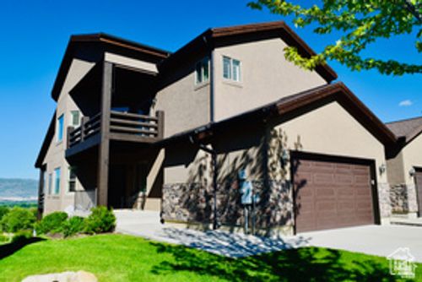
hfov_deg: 67.4
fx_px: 317
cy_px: 141
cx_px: 211
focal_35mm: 27
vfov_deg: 48.0
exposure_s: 1/500
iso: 400
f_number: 11
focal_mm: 18
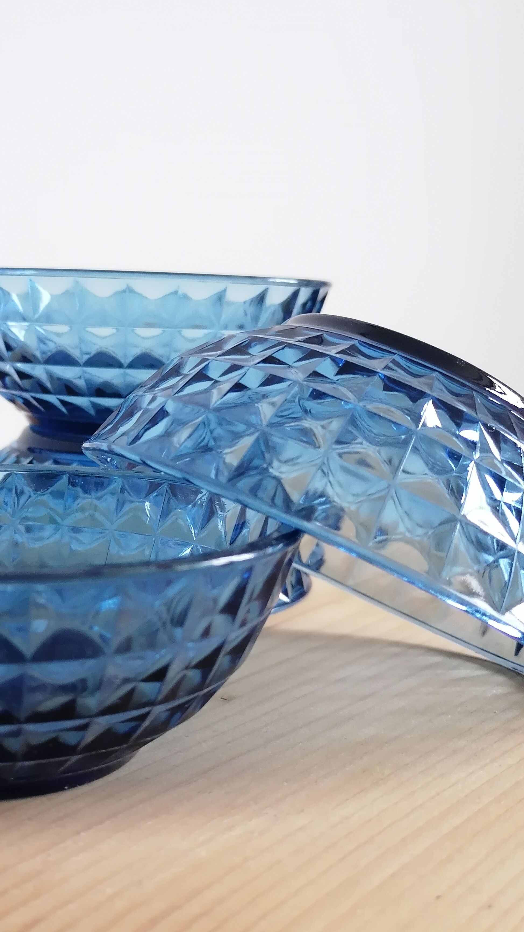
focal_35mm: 44
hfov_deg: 26.7
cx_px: 124
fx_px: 1087
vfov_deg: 46.3
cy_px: 515
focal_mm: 5.4
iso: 500
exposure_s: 1/25
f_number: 1.8
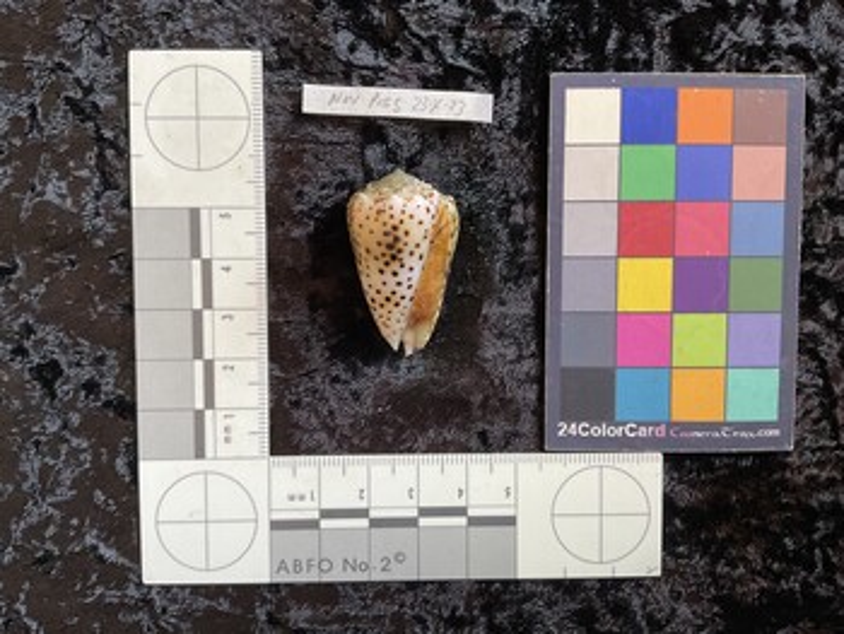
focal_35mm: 29
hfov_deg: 61.6
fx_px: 708
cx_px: 422
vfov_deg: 48.3
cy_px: 317
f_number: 1.8
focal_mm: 3
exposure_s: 1/50
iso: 64
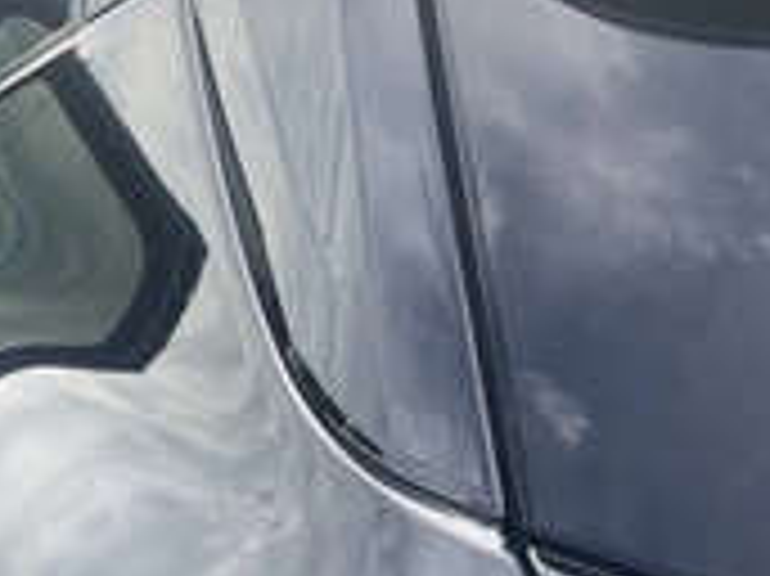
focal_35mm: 68
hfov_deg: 25.9
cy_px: 225
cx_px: -122
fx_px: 1512
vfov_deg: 21.6
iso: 25
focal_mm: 3
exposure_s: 1/804
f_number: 1.8
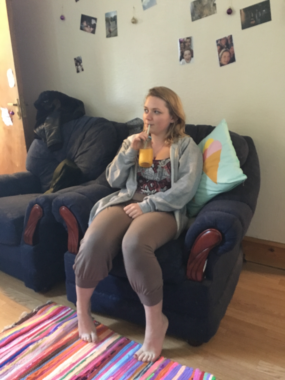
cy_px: 190
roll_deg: +2.6
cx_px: 142
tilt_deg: -14.7
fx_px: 318
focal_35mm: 29
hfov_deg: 48.2
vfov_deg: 61.7
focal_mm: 4.15
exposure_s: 1/17
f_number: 2.2
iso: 500
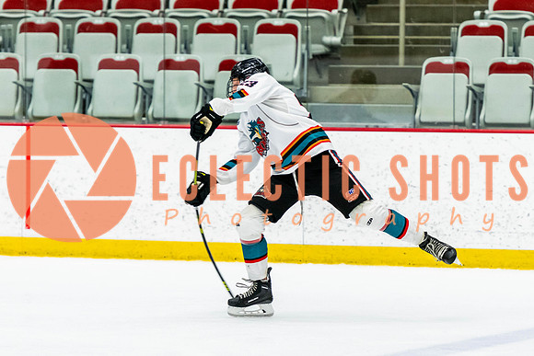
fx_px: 4141
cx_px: 335
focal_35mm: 279
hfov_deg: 7.4
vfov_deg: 4.9
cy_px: 161
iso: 2500
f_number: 2.8
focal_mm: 165
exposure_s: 1/640
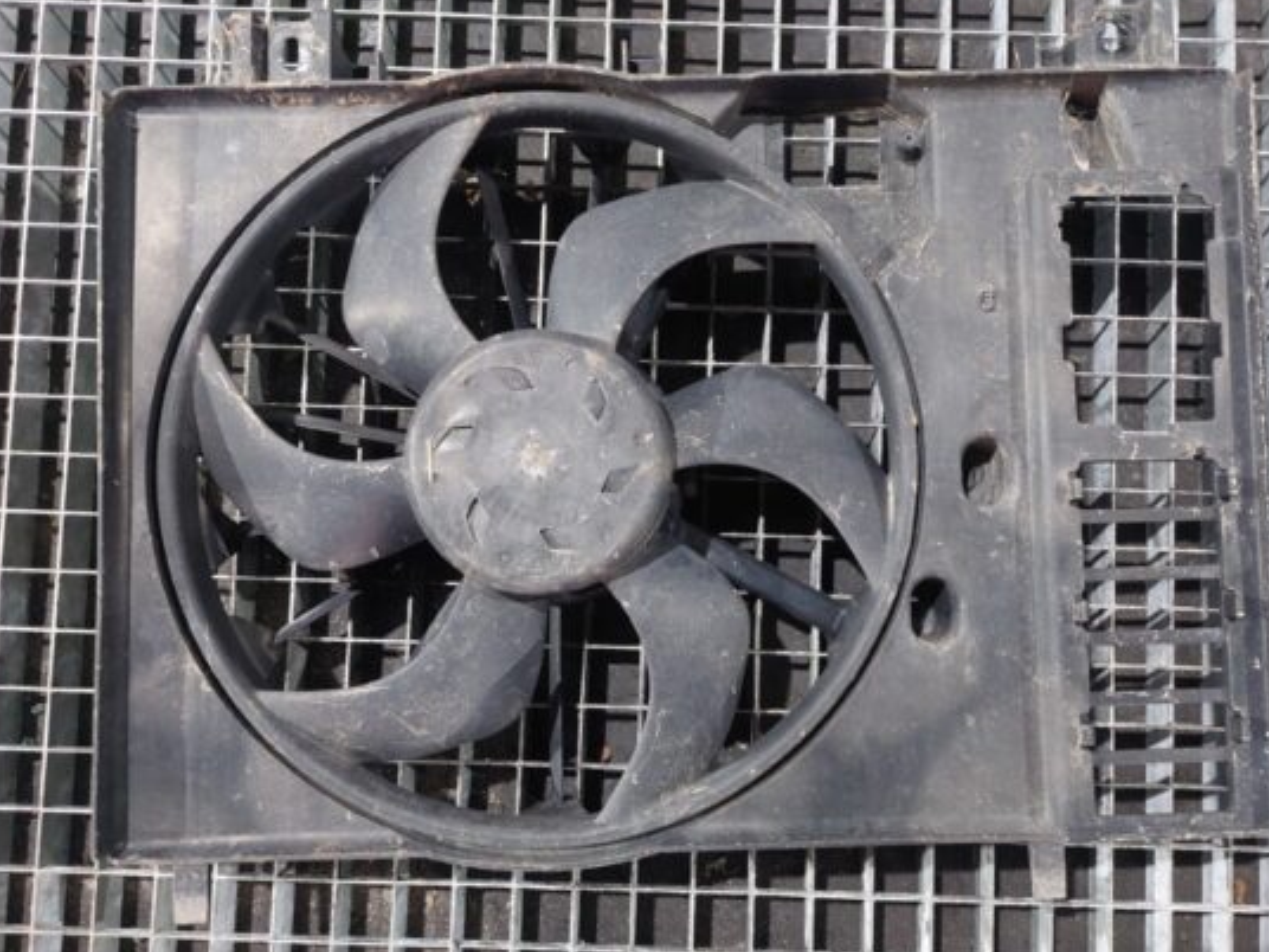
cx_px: 682
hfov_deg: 63.4
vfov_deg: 49.7
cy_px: 507
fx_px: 1026
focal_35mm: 28
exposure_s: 1/33.3
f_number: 1.8
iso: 500
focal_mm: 5.23
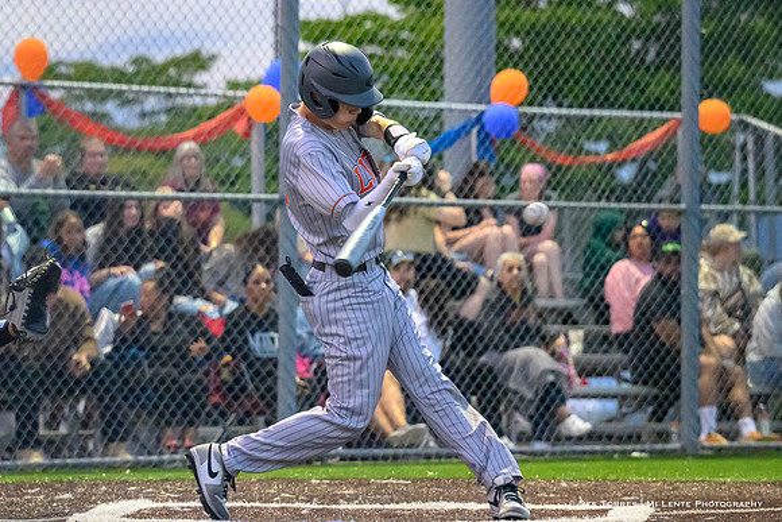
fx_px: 4027
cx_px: 260
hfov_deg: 11.1
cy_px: 241
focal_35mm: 185
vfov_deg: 7.4
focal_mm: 105
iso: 10000
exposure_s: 1/2000
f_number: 2.8
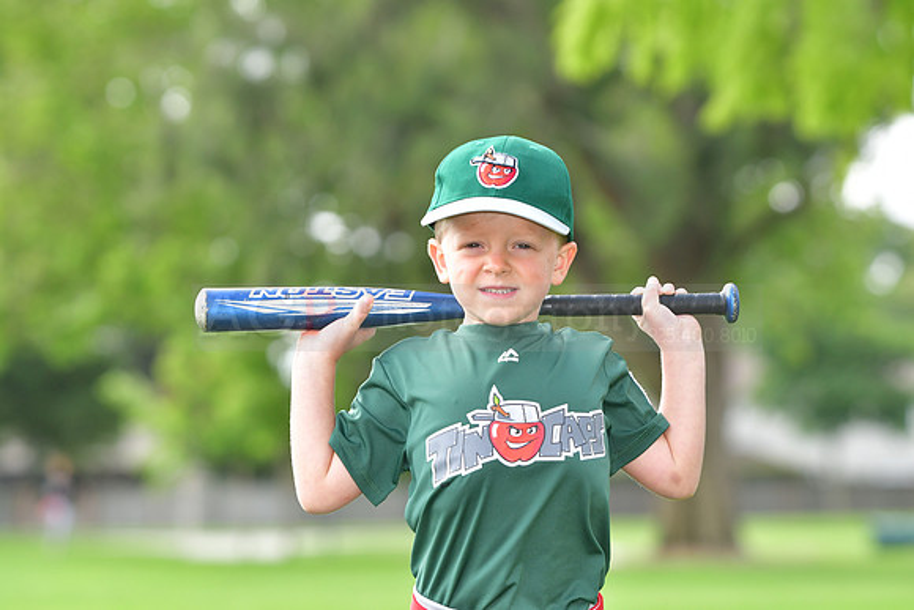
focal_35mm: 195
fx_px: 4952
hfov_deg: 10.5
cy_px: 305
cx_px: 457
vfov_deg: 7.0
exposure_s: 1/1250
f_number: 4
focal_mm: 130
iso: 500
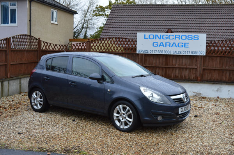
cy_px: 78
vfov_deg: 31.7
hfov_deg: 46.5
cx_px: 117
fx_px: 272
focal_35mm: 42
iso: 360
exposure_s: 1/125
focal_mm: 28
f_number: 5.6
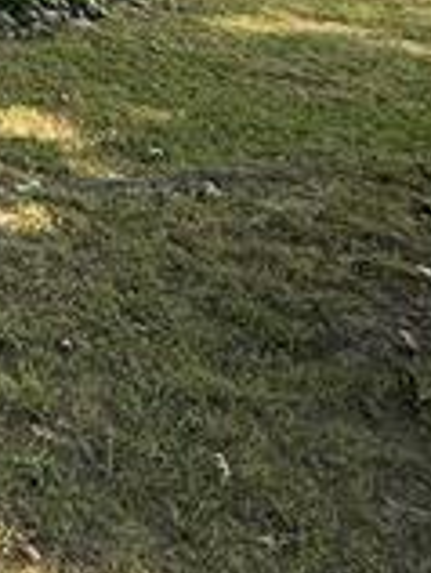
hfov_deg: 15.4
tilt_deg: -5.2
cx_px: -522
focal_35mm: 68
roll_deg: +0.1
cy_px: -112
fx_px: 1126
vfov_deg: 25.6
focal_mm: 2.22
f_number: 2.2
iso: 50
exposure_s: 1/182
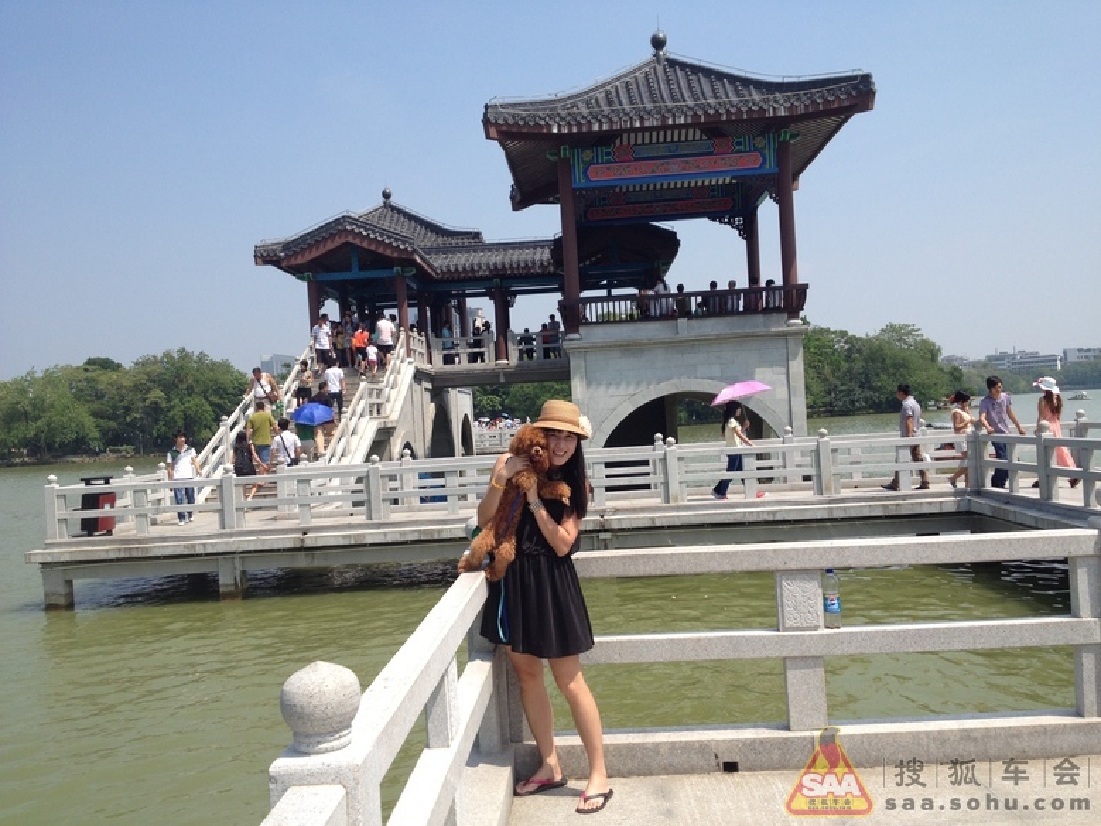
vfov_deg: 40.7
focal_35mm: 35
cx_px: 550
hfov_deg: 52.6
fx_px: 1113
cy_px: 413
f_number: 2.4
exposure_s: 1/1783
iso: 50
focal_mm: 4.28
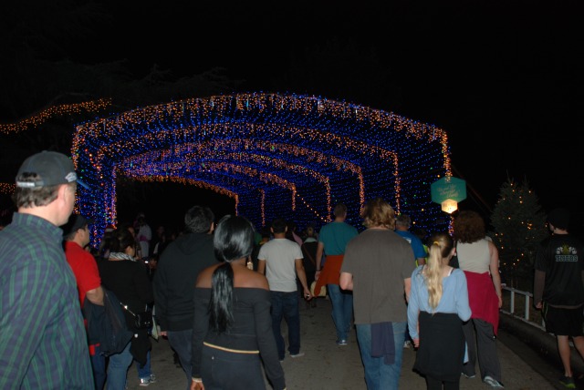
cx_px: 292
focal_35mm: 30
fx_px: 487
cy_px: 195
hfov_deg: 61.9
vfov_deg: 43.7
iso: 200
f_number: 3.8
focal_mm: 20
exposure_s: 1/60
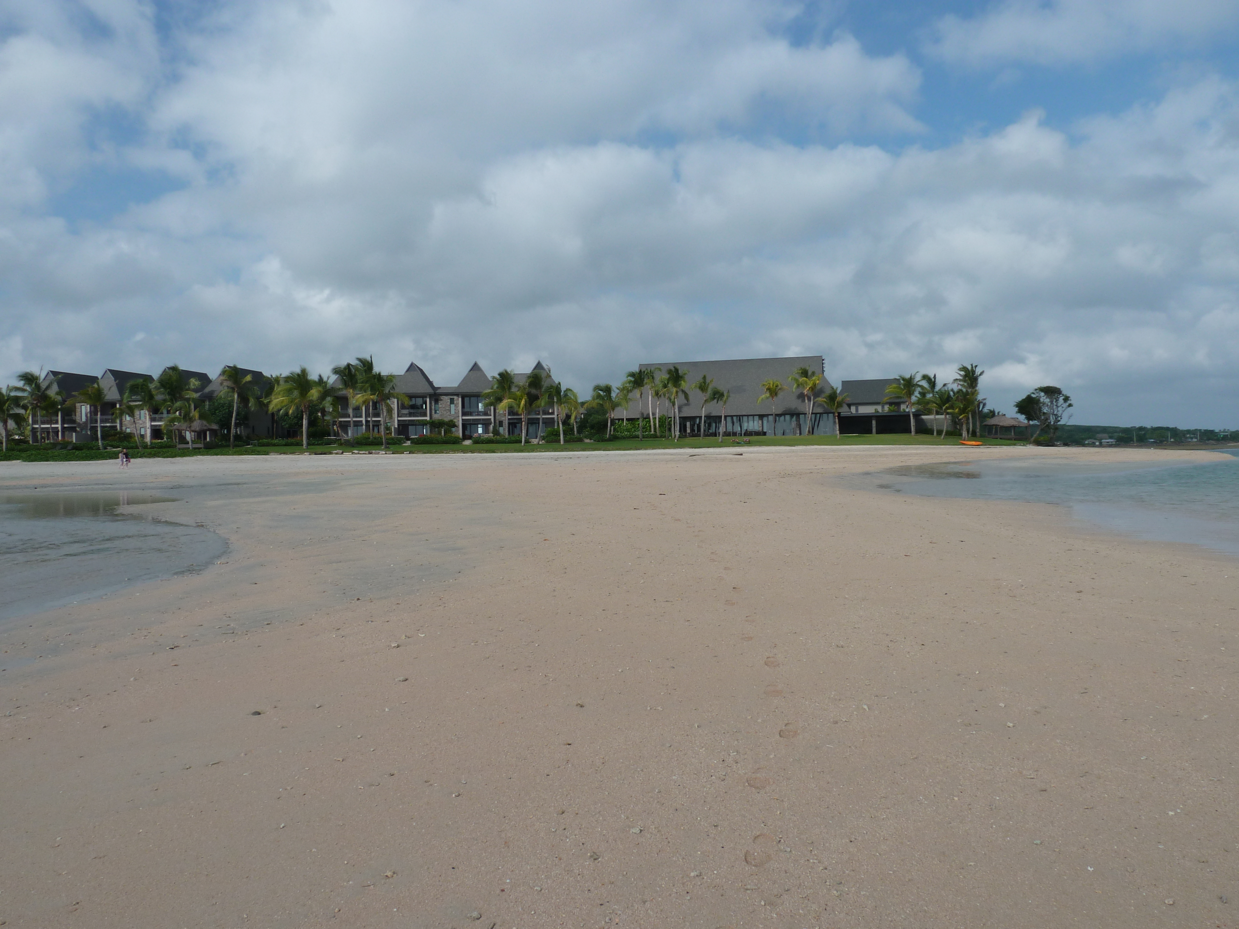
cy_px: 464
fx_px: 895
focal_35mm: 25
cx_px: 620
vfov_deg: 54.9
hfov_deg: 69.4
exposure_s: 1/500
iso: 80
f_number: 5.6
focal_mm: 4.1
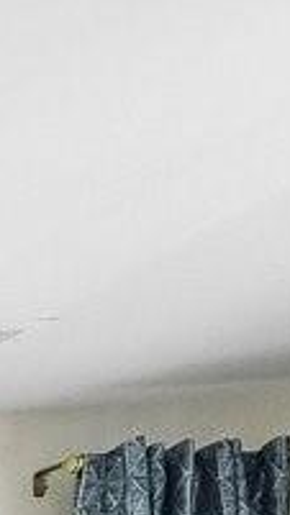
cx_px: -2035
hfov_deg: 3.8
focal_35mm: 160
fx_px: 2188
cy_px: 1354
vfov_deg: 10.8
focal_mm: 10
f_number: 8
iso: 400
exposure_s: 1/15
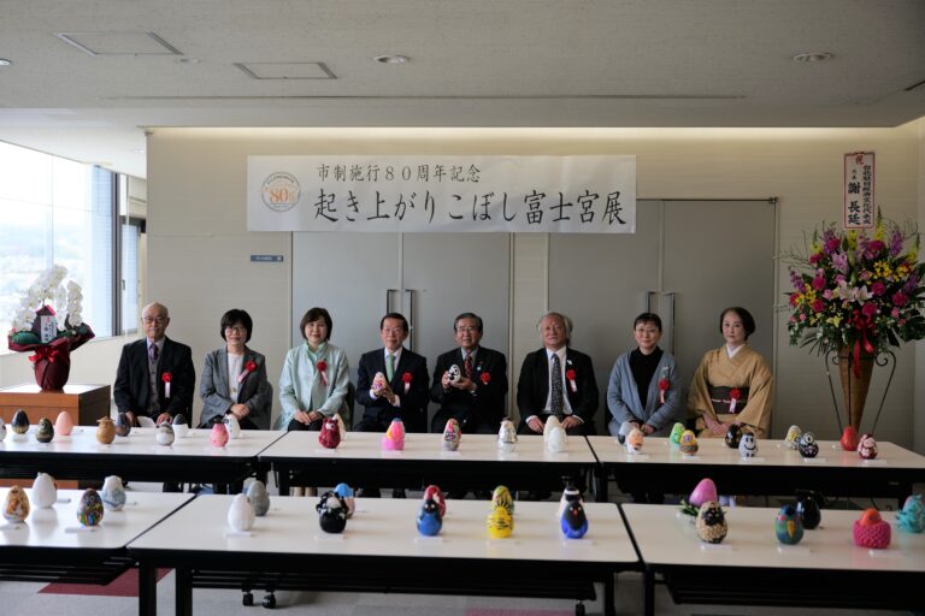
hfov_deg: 50.7
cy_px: 308
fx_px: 976
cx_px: 462
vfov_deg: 35.1
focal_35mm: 38
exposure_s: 1/100
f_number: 2.8
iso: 100
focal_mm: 38
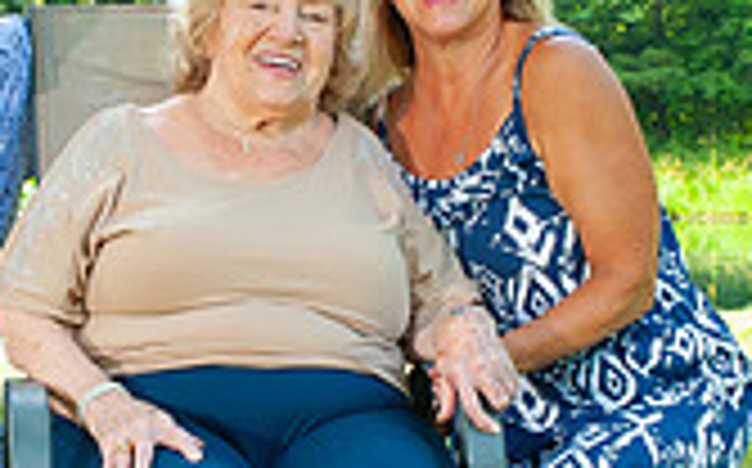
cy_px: 187
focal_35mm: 125
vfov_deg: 10.5
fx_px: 2559
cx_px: 229
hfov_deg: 16.7
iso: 800
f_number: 13
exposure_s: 1/100
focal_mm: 32
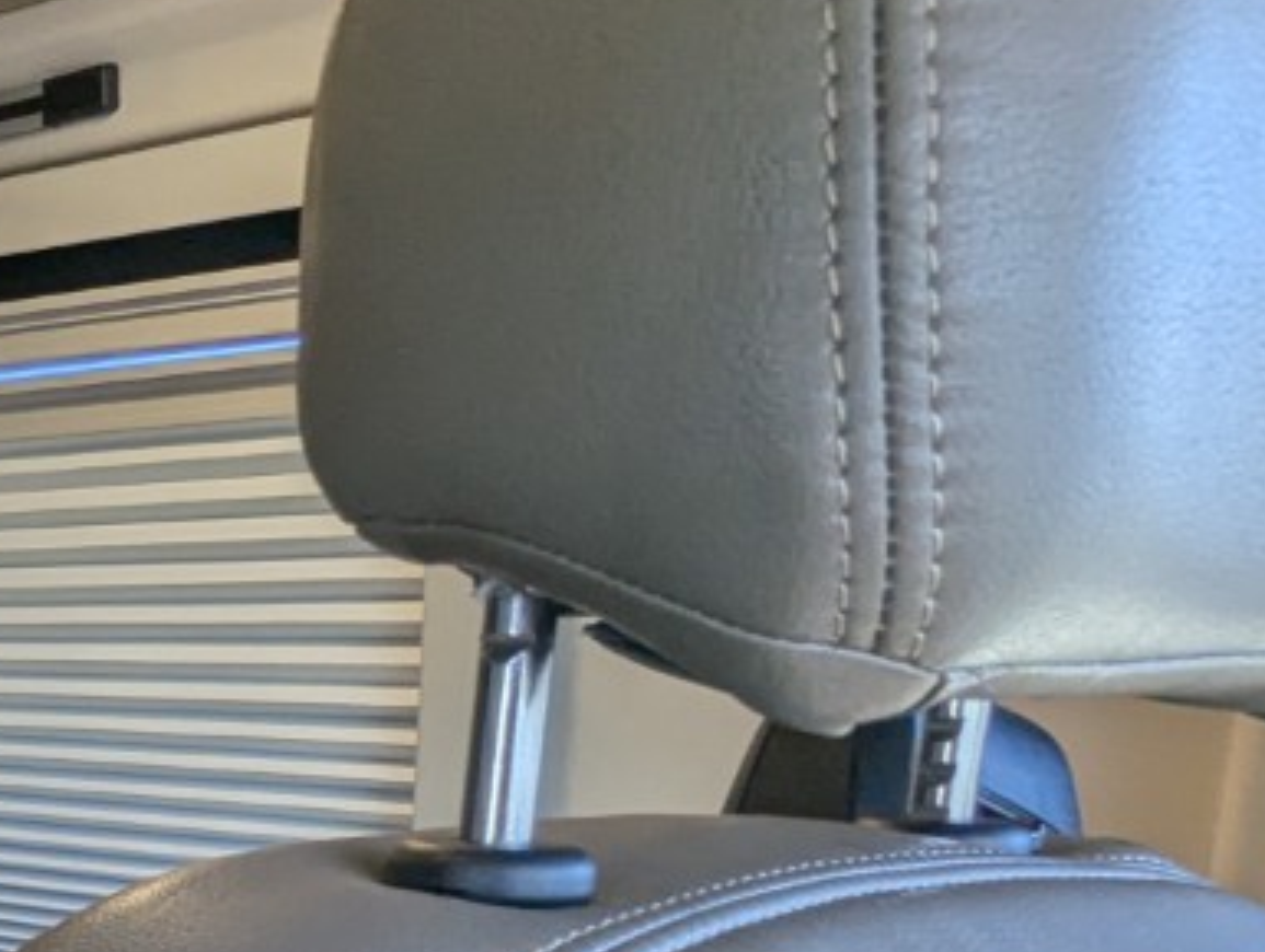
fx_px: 2123
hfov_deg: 24.5
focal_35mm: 58
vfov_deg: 23.7
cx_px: -702
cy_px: 1044
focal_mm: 2.35
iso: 43
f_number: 2.2
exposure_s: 1/198
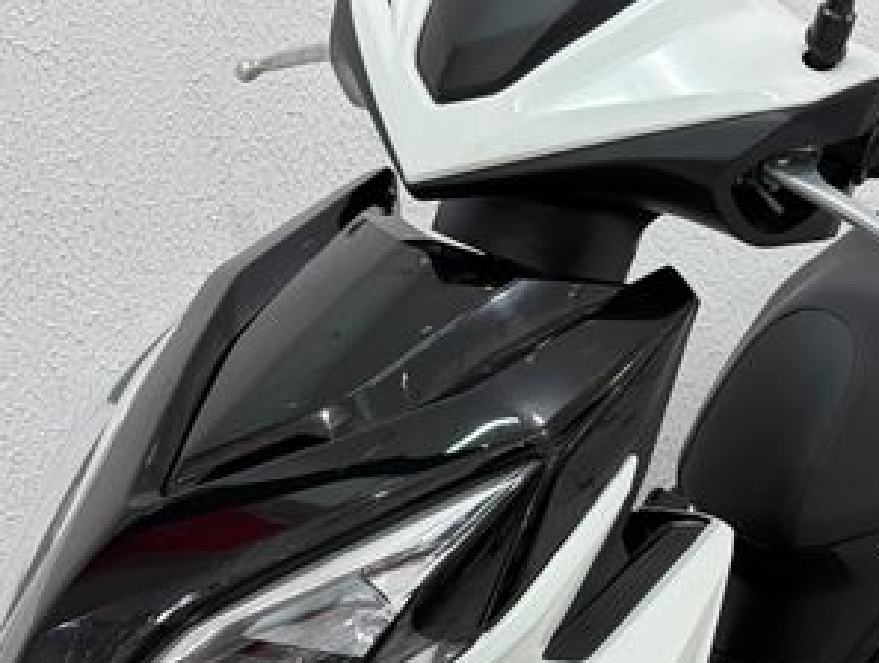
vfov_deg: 37.6
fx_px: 967
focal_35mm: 38
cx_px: 550
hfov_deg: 48.4
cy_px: 423
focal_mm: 6.76
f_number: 1.78
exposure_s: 1/120
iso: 200
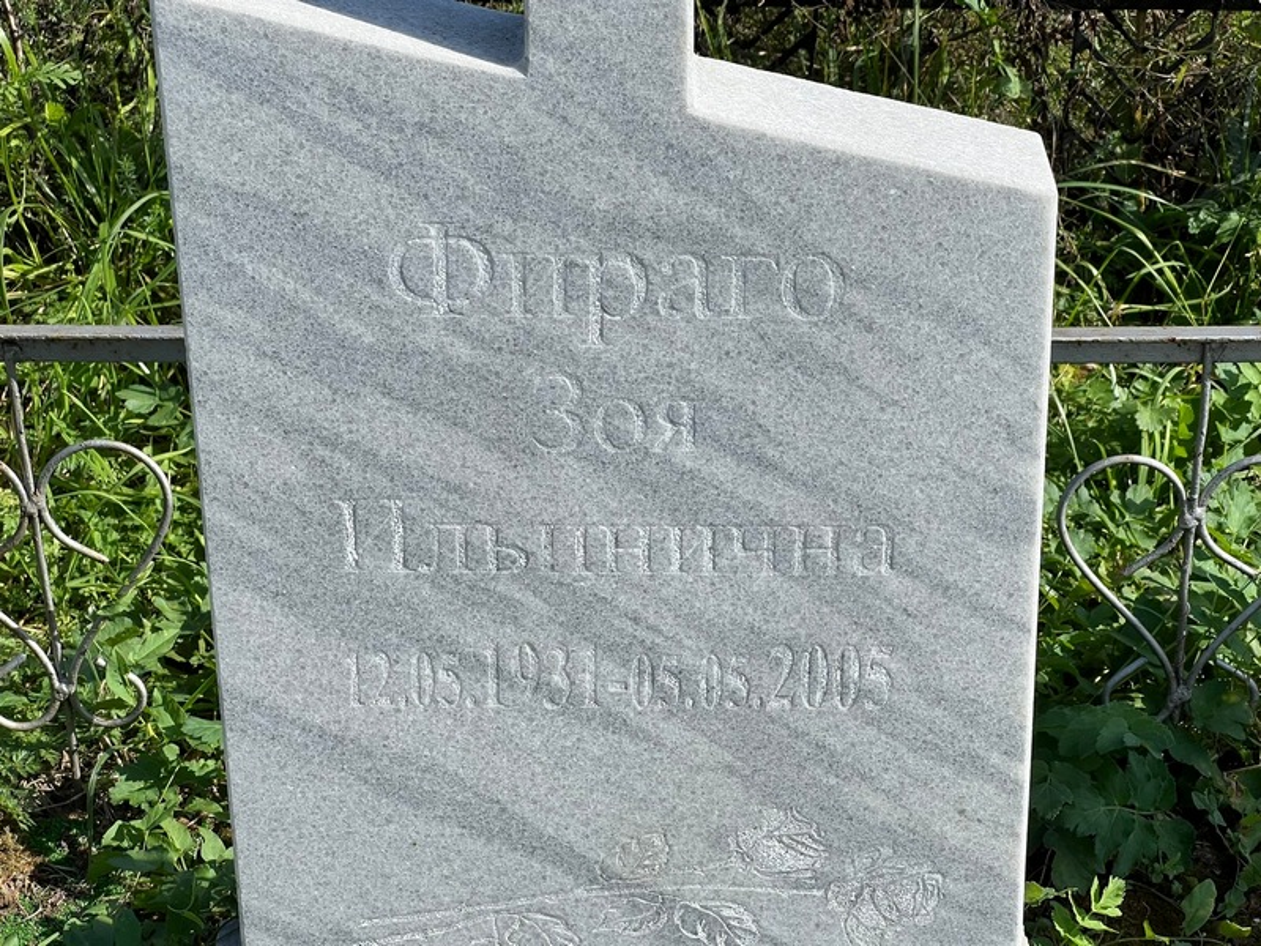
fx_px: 2805
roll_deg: -0.1
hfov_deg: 25.3
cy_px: 473
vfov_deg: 19.1
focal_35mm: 77
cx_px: 630
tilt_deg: -27.7
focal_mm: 9
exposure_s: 1/673
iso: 32
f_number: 2.8
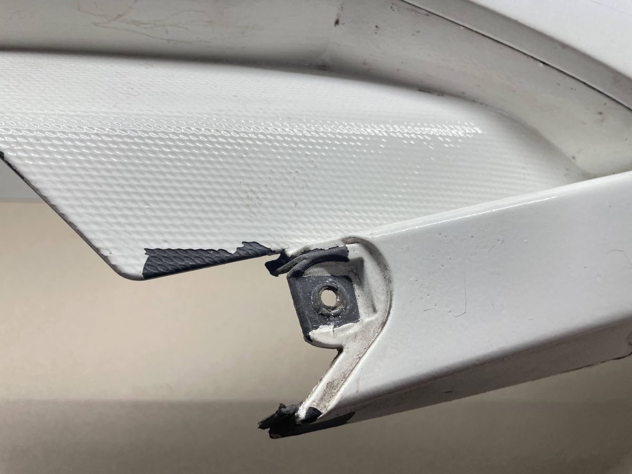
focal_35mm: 26
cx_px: 316
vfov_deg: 53.1
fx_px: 475
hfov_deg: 67.3
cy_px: 237
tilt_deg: -49.1
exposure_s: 1/100
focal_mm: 4.2
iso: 40
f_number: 1.6
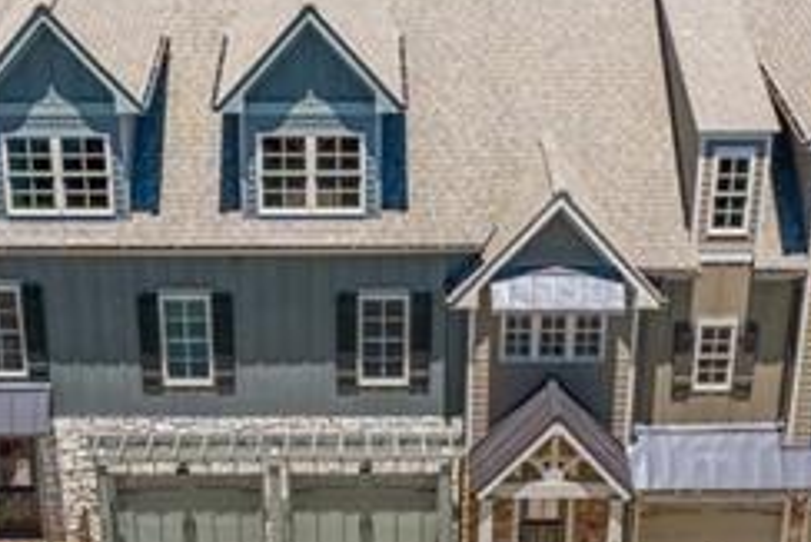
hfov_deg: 28.1
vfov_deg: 18.9
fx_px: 1623
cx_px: 382
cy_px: 150
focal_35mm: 72
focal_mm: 8.38
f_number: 2.8
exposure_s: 1/1600
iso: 100
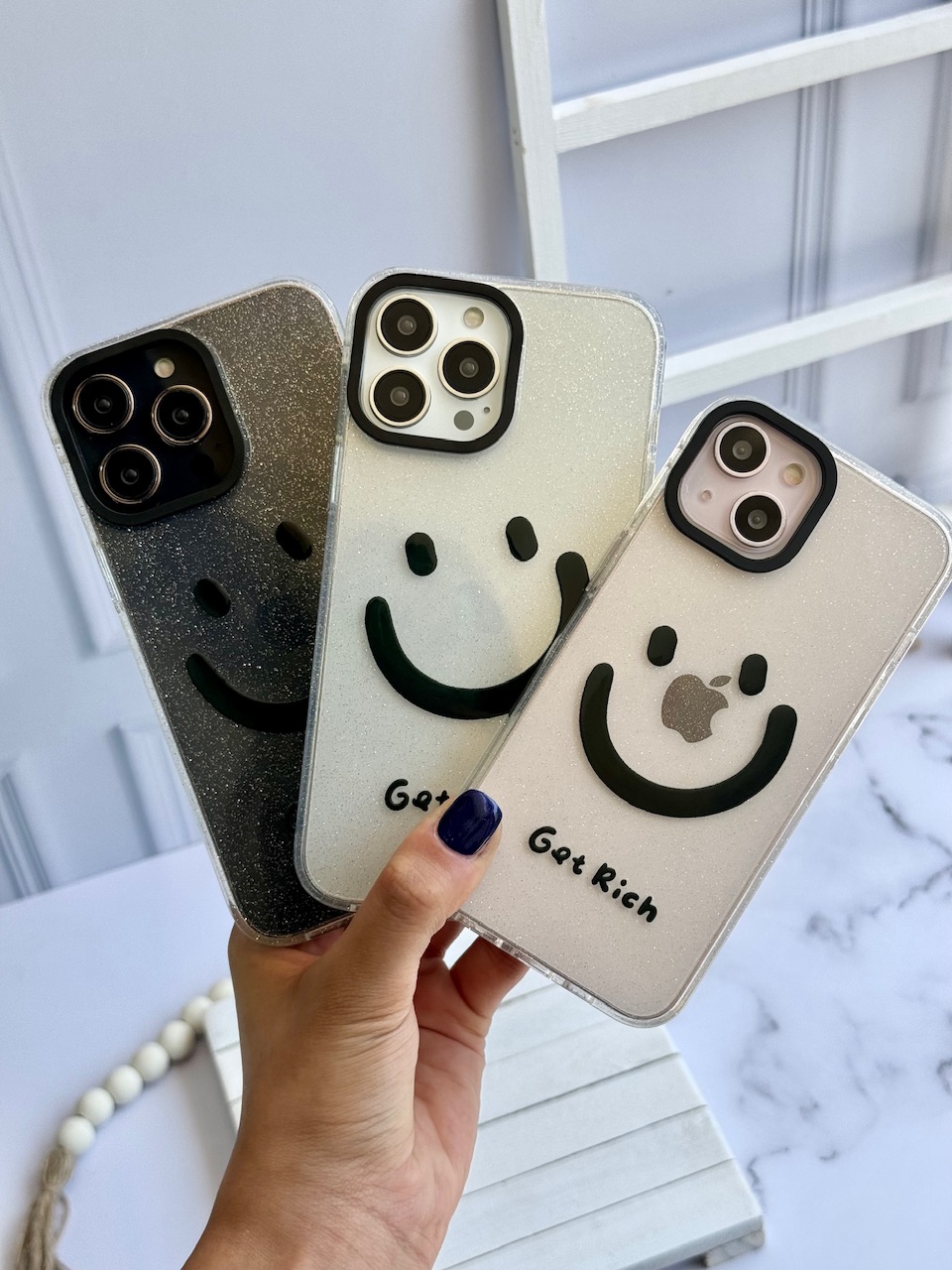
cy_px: 635
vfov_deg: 39.7
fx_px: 1760
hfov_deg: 30.3
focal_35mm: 48
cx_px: 476
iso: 64
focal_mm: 6.76
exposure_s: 1/802
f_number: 1.78
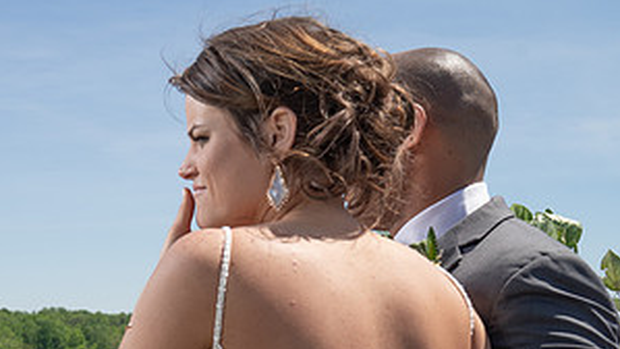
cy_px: 358
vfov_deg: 16.0
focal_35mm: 74
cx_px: 96
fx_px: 1216
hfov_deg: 27.8
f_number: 7.1
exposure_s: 1/250
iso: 50
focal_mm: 35
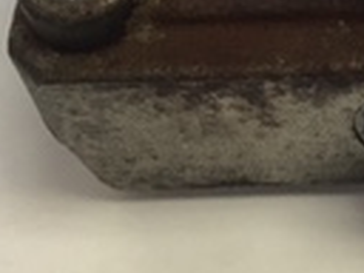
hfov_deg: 12.8
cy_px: -253
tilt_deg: -52.3
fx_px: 1525
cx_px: 583
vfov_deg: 9.6
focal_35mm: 145
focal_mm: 4.15
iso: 32
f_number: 2.2
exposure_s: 1/30
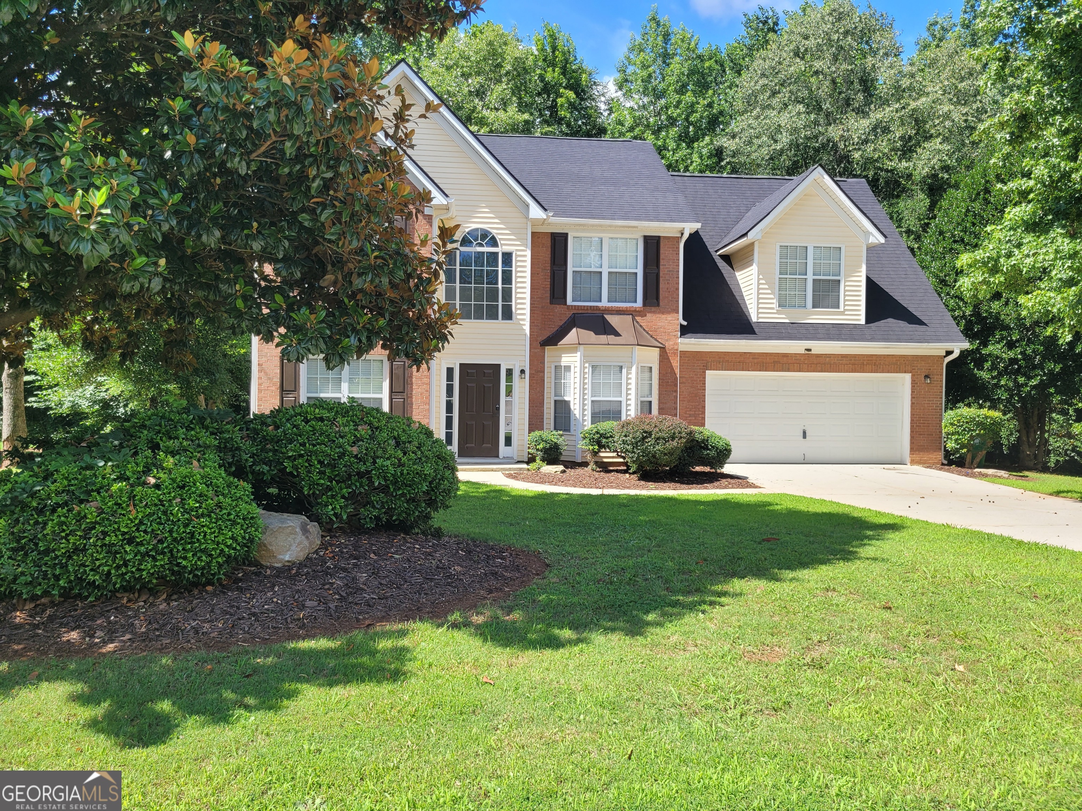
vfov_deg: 53.1
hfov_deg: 67.3
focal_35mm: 26
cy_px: 406
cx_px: 541
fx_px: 813
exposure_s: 1/950
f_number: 1.8
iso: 40
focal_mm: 5.4
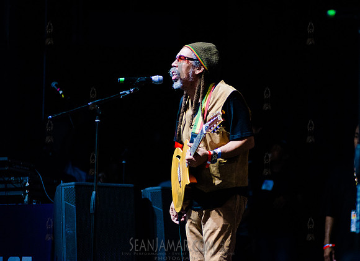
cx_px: 209
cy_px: 121
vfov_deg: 6.4
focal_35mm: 226
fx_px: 2329
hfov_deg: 8.8
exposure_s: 1/320
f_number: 2.8
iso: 4000
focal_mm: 200
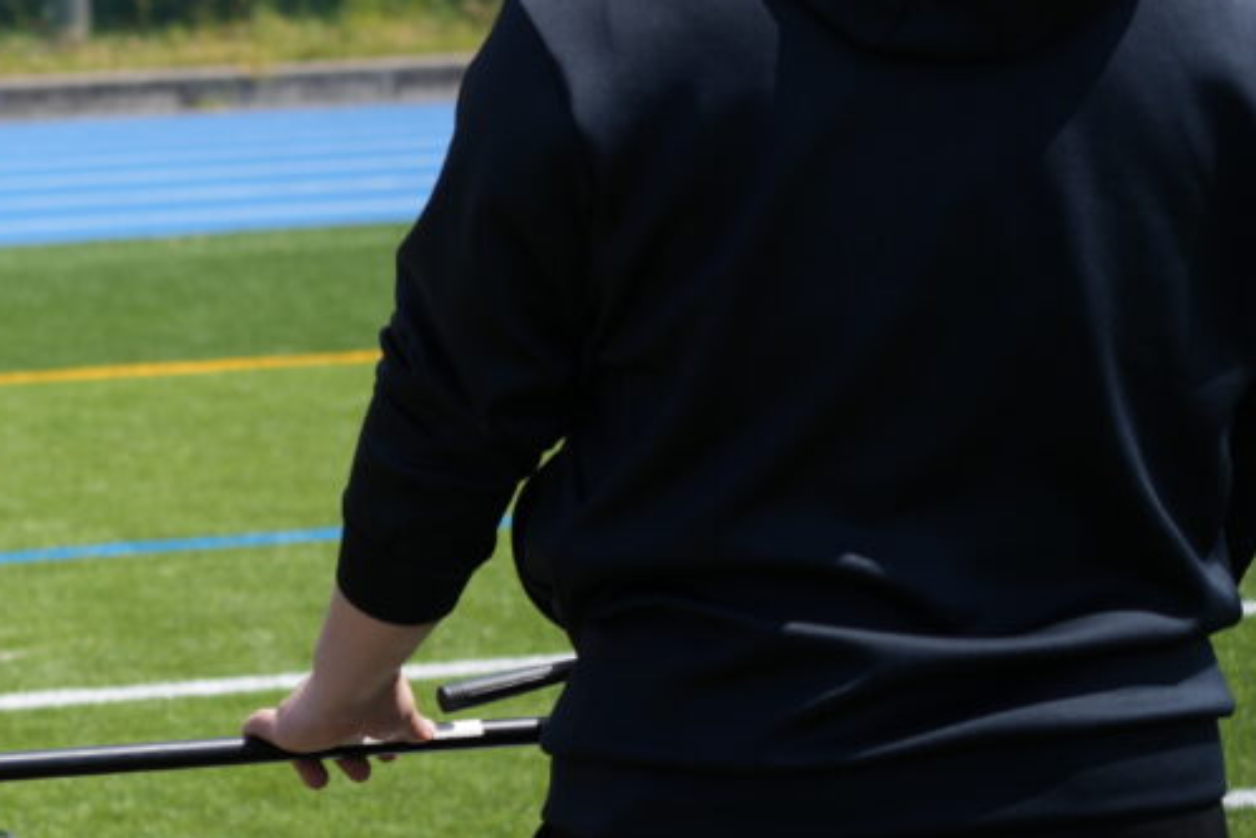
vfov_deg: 7.6
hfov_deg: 11.2
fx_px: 6280
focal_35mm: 180
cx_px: -356
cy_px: 221
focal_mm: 70
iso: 100
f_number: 4.5
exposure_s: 1/500
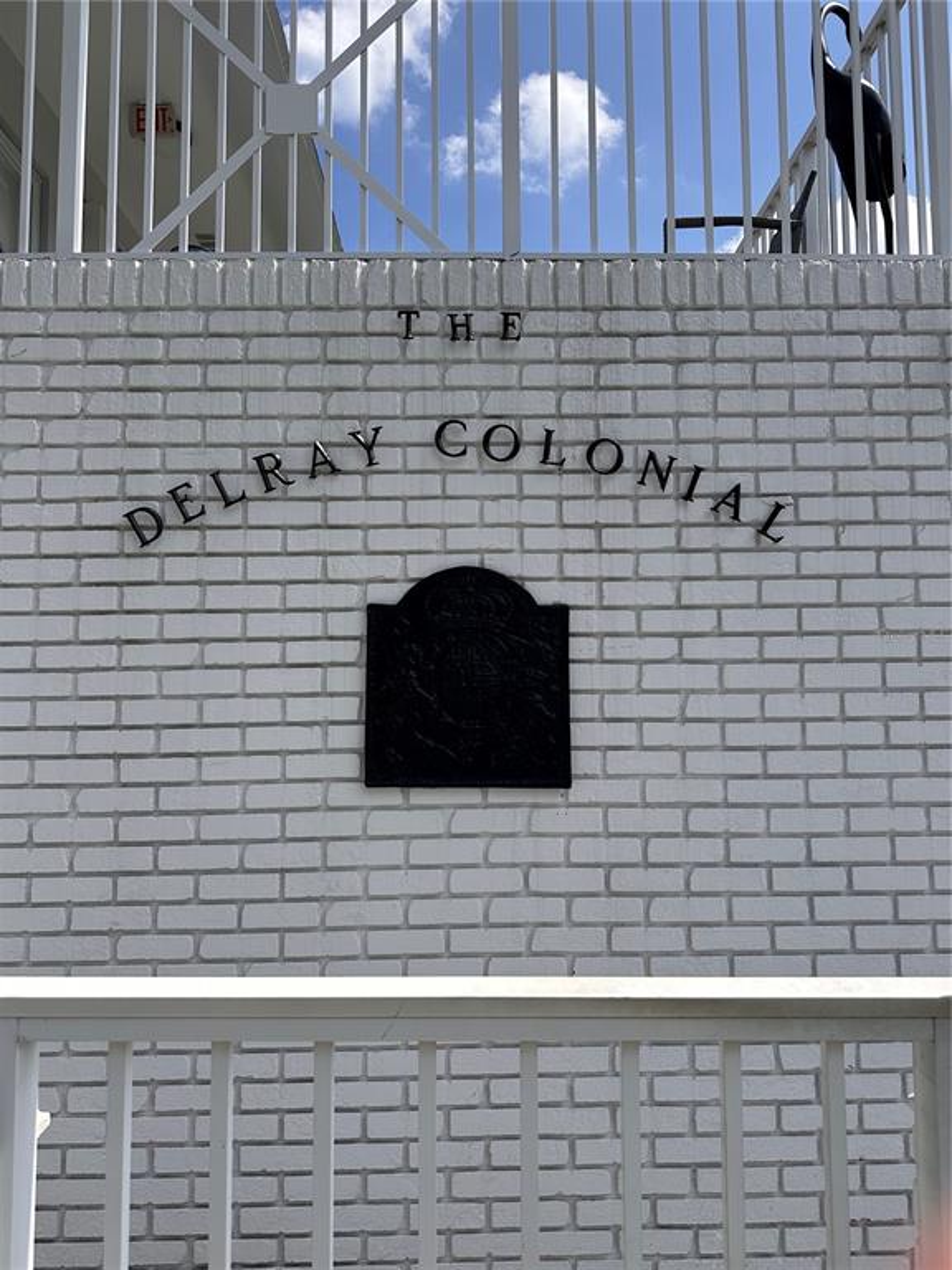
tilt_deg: +4.6
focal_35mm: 24
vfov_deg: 71.6
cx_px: 476
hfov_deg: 56.8
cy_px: 635
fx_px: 880
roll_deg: +0.4
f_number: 1.78
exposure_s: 1/6211
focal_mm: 6.86
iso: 80
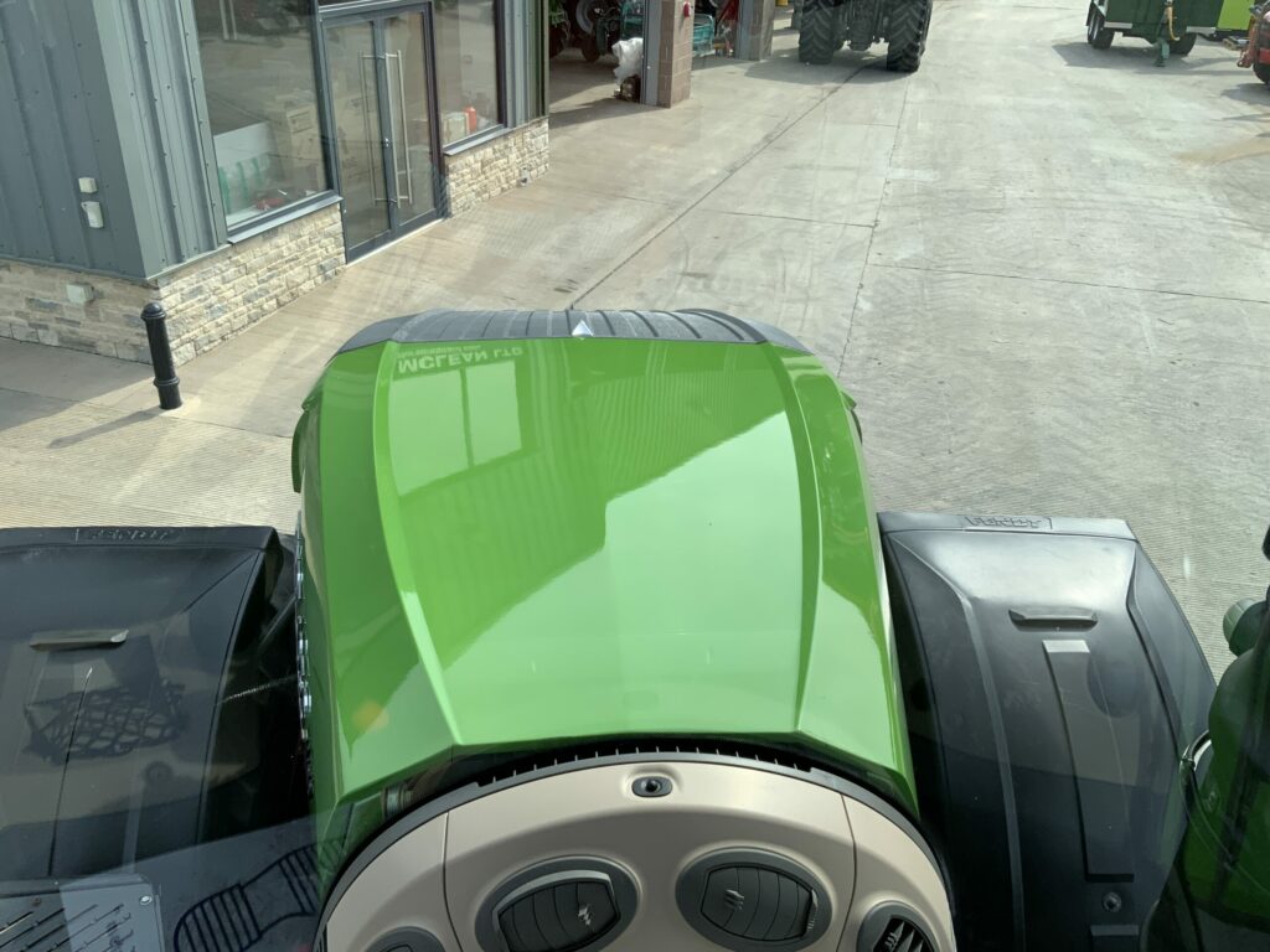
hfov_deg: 61.7
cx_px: 635
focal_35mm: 29
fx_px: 1064
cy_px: 476
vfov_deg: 48.2
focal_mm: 3
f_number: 1.8
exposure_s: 1/962
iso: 16
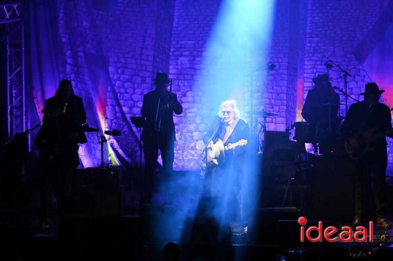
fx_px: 4144
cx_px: 196
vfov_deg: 3.6
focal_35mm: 380
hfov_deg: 5.4
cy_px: 130
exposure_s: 1/500
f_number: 5.6
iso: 8000
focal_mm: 380
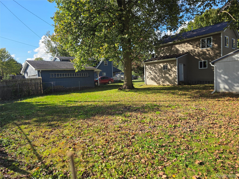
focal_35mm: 23
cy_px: 90
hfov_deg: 73.9
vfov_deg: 58.9
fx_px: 159
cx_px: 120
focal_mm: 6.3
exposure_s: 1/2897
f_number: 1.7
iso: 80
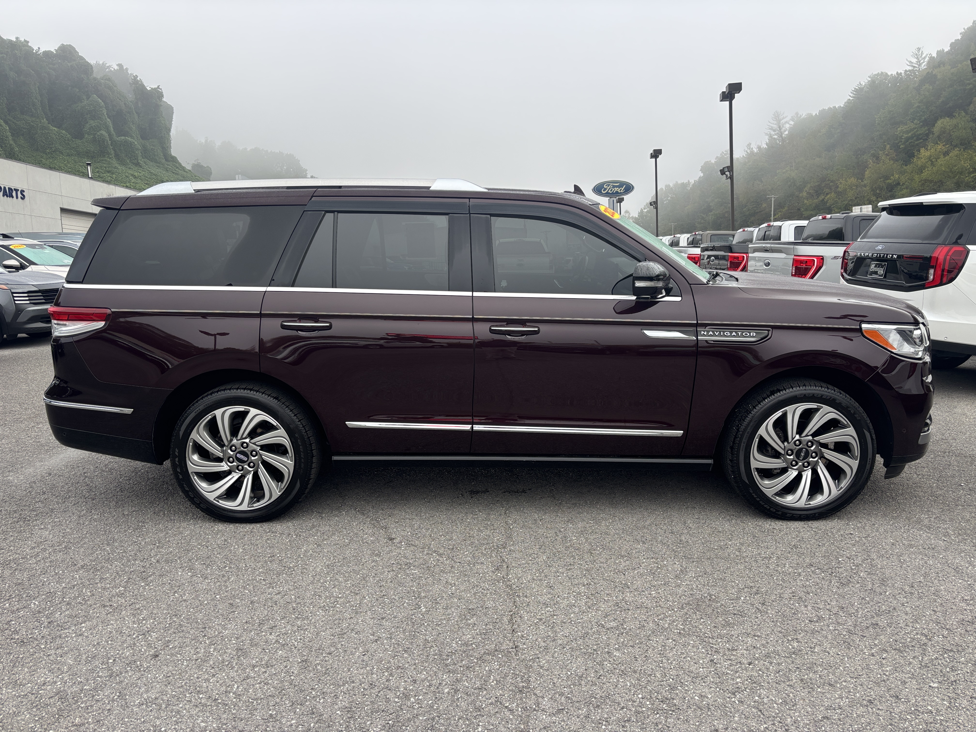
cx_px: 488
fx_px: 733
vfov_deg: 53.1
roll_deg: +2.2
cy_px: 366
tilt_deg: -5.3
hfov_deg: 67.3
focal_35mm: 26
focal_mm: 5.96
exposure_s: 1/488
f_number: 1.6
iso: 50
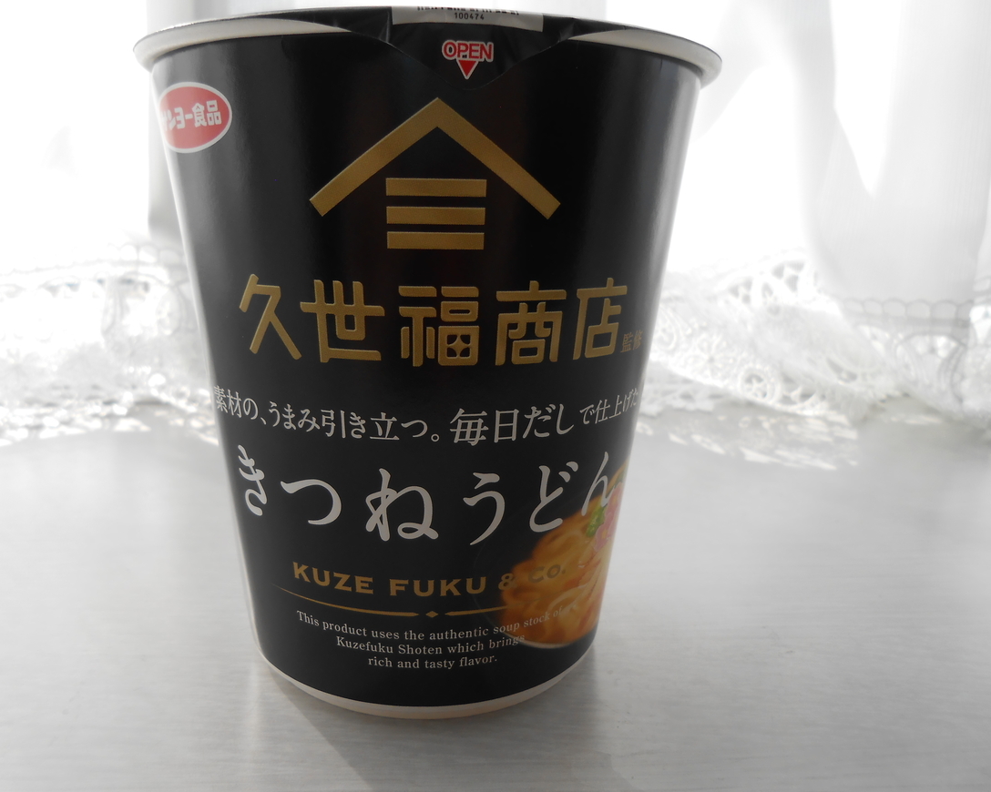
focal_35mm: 28
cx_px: 454
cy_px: 394
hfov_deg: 62.1
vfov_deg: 51.5
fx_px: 821
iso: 80
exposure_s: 1/250
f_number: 3.5
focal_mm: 4.6
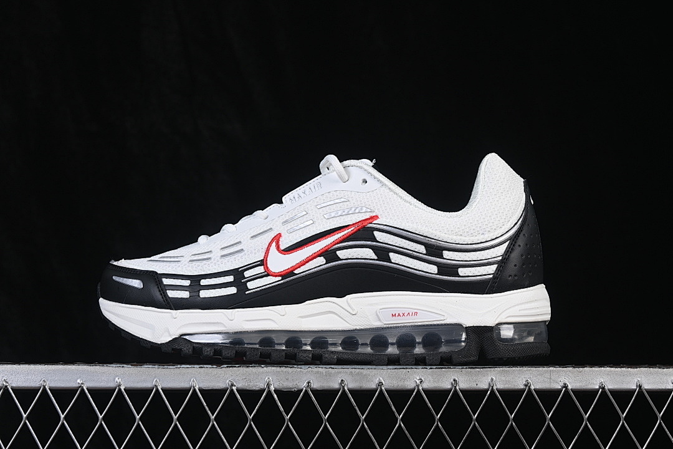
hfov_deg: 27.0
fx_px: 1402
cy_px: 224
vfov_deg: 18.2
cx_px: 336
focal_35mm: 75
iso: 160
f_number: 8
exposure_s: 1/80
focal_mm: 50
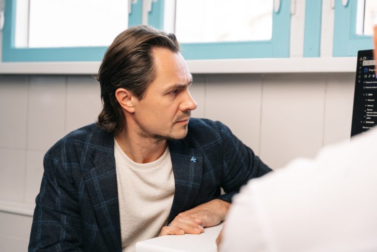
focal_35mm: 57
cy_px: 126
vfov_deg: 23.9
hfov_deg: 35.2
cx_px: 188
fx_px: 594
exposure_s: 1/80
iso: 125
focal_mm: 56.7
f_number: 2.8
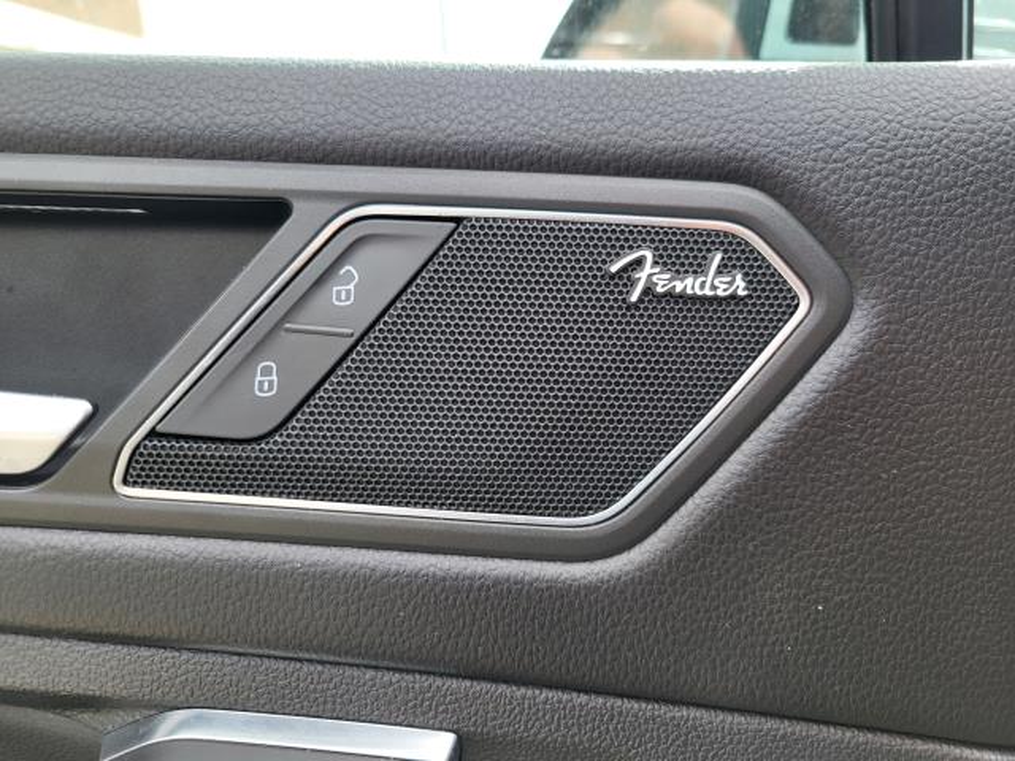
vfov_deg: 53.1
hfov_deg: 67.3
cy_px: 380
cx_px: 508
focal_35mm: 26
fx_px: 762
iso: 40
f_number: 1.8
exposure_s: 1/301
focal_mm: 5.4
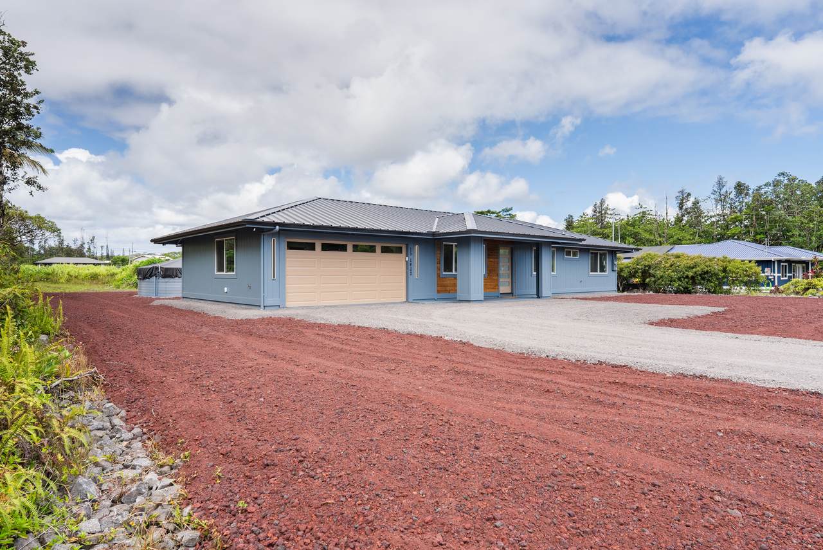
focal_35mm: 22
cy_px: 275
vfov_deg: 57.3
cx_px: 412
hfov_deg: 78.5
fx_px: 503
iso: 200
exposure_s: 1/200
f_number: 9
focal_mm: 22
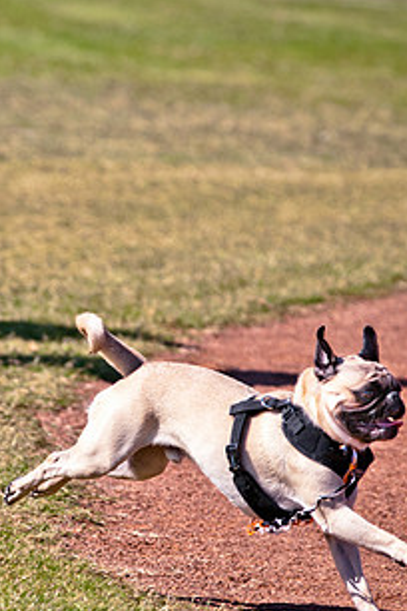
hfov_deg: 2.6
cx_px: 52
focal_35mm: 526
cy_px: 376
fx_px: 8918
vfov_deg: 3.9
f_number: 5
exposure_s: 1/1600
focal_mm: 185
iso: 250
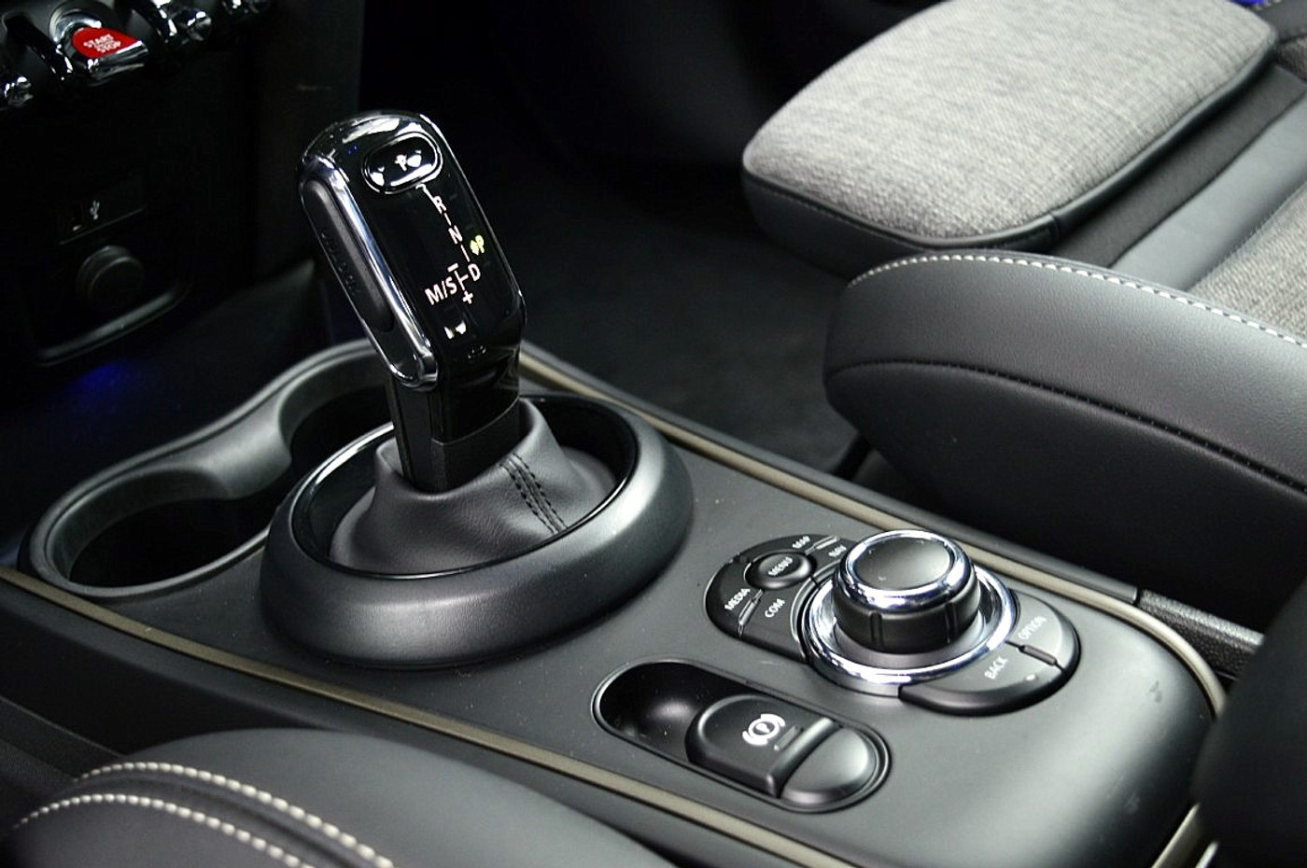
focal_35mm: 42
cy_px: 434
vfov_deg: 31.8
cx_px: 654
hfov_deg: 46.4
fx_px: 1523
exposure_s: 1/15
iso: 800
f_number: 4.2
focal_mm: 28
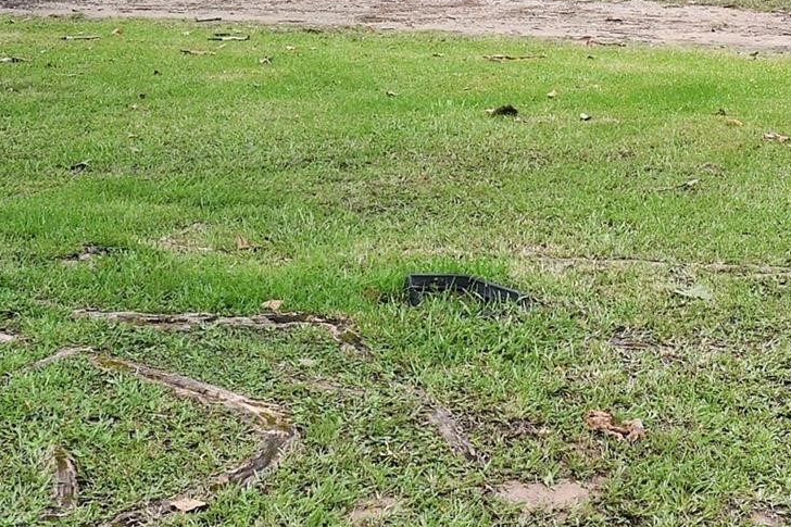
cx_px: 624
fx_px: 1977
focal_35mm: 90
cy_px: -156
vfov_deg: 14.5
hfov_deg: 22.3
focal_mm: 16
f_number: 5.6
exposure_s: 1/250
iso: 220
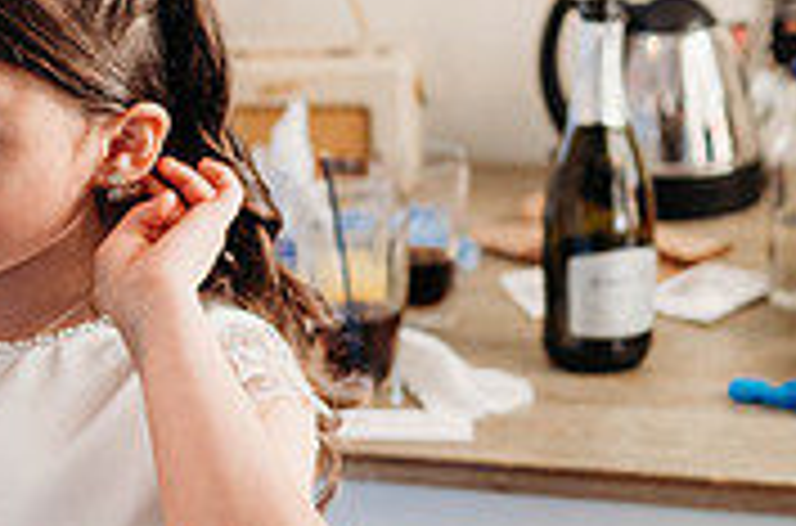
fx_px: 2536
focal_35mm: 115
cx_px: -126
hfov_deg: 17.1
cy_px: 346
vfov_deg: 11.8
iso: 1400
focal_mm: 35
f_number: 2
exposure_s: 1/200
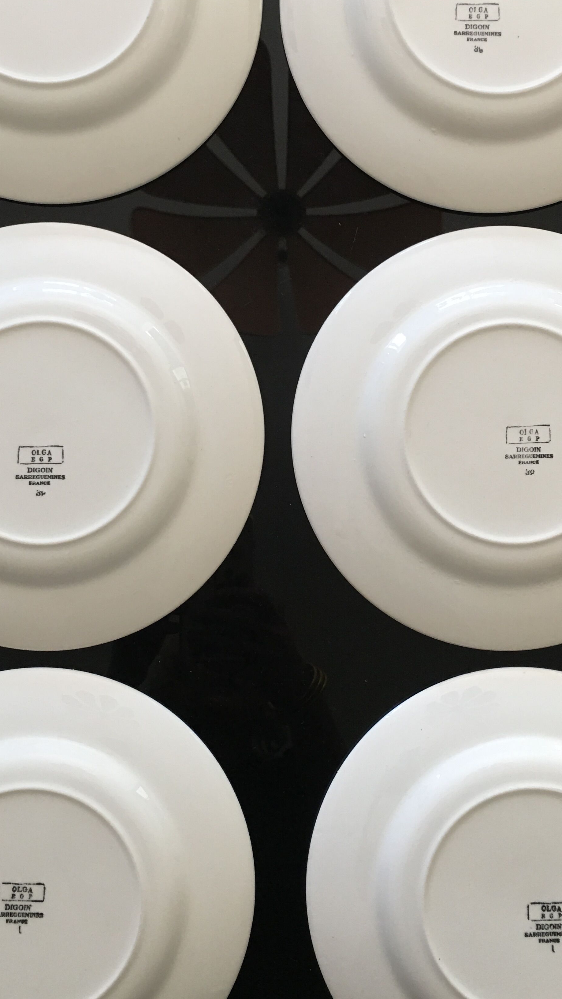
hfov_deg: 30.4
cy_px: 476
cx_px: 266
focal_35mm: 39
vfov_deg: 51.6
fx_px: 1033
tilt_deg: -87.3
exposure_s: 1/33
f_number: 2.2
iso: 64
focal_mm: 4.15
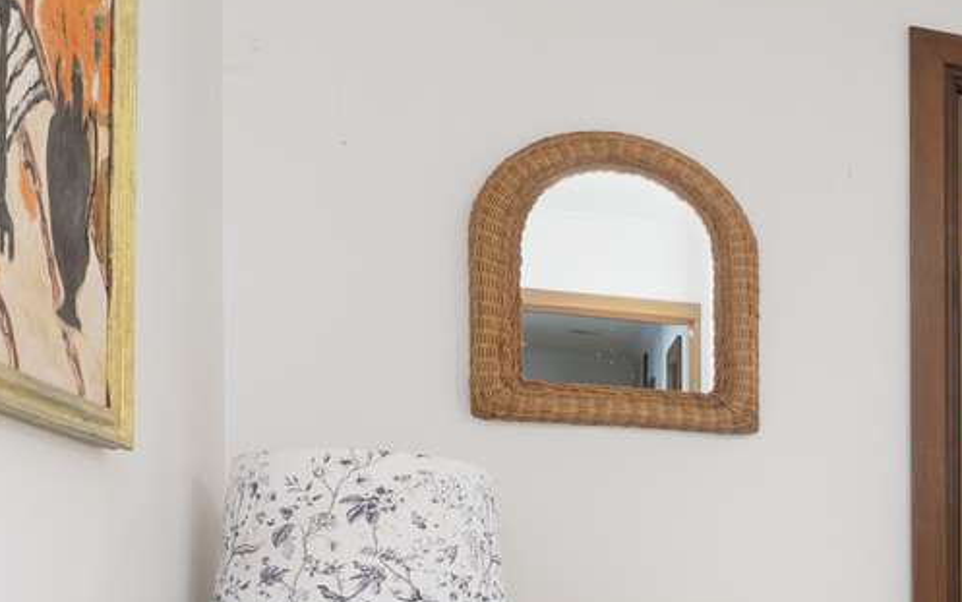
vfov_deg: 19.9
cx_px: 1849
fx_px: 1652
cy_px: 627
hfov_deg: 20.0
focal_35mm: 63
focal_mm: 16
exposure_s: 1/10
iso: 400
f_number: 7.1
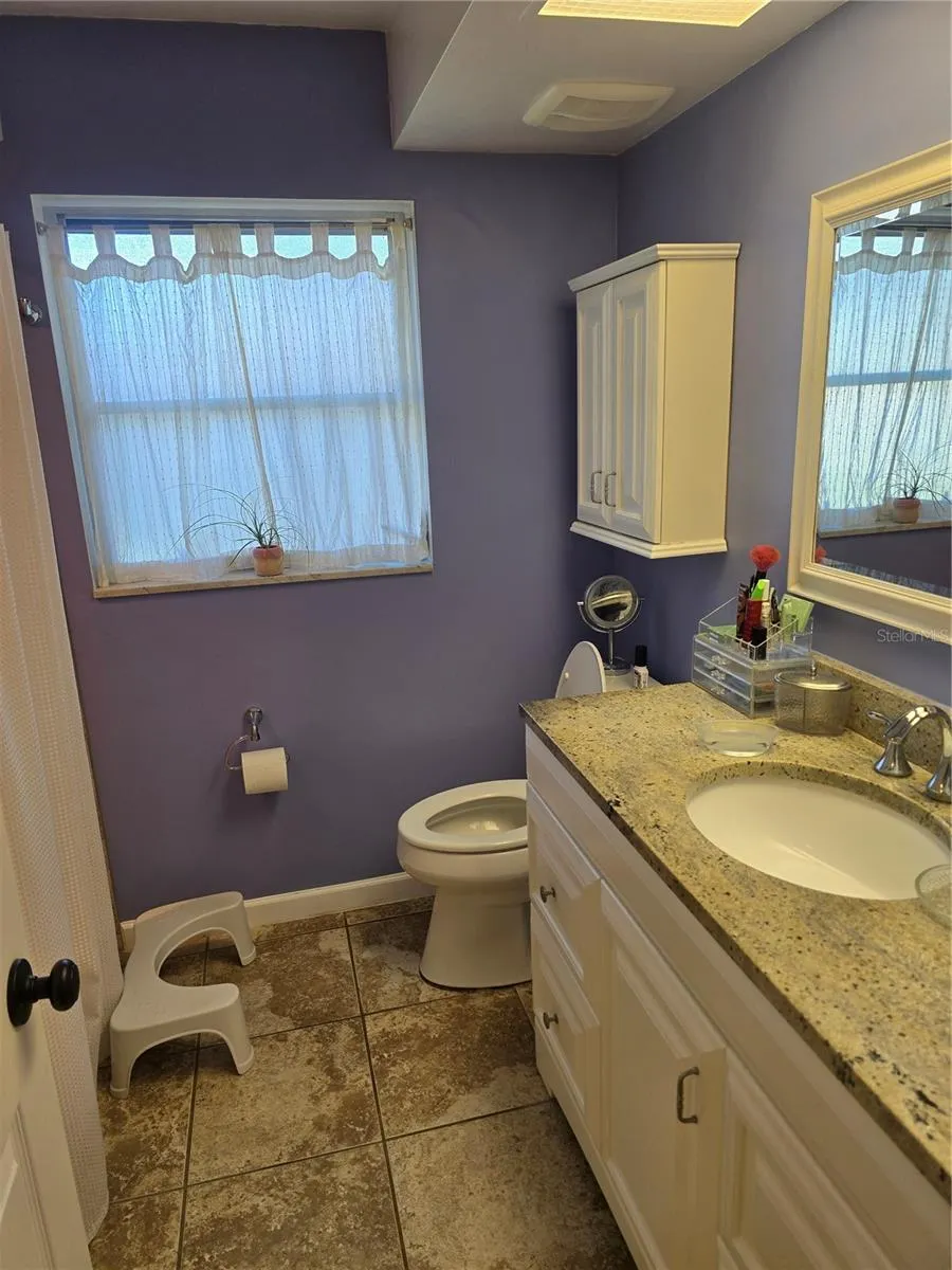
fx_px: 843
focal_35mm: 23
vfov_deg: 73.9
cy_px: 635
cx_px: 476
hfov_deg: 58.9
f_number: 1.7
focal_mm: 6.3
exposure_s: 1/120
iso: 80
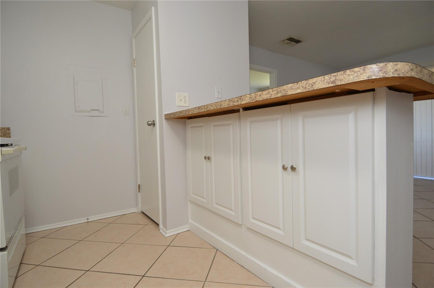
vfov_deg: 67.3
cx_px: 217
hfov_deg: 90.1
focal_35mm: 18
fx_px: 217
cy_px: 144
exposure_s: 1/60
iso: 560
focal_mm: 12
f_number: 4
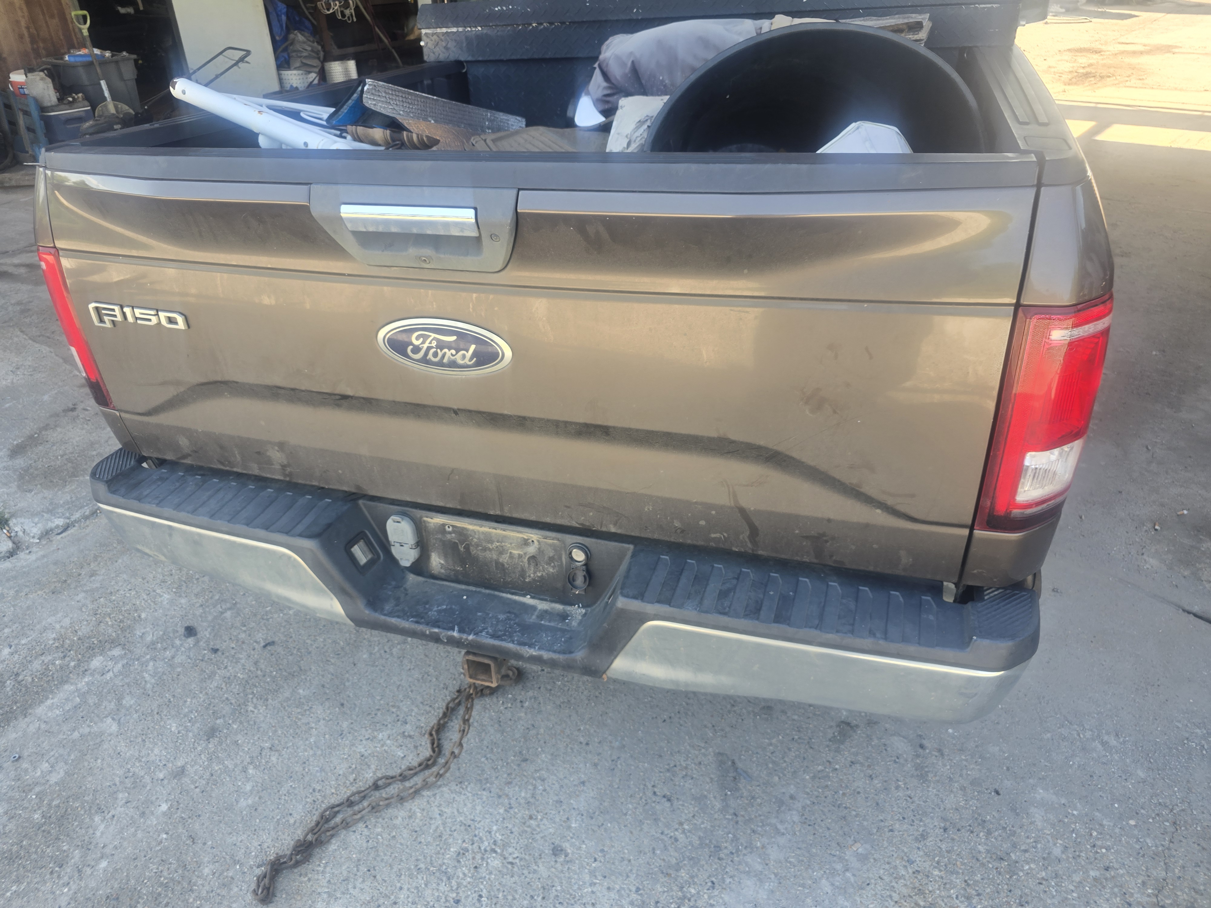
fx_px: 805
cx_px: 606
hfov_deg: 73.9
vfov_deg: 58.9
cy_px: 454
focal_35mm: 23
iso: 40
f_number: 1.7
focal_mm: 6.3
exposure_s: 1/180
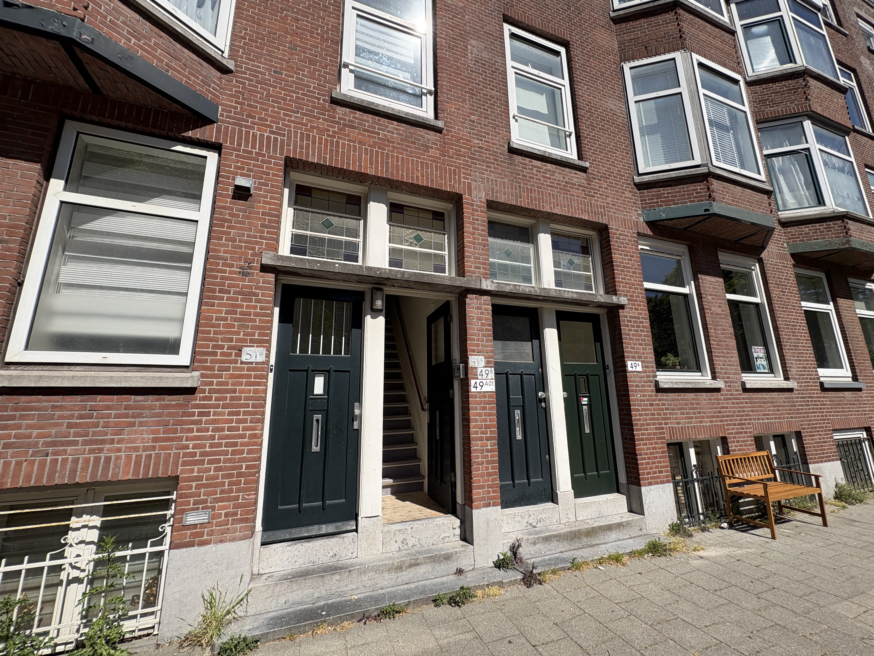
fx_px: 353
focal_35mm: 14
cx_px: 437
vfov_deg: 85.7
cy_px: 328
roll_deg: +1.6
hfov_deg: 102.1
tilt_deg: +11.9
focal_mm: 2.22
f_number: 2.2
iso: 50
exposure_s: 1/1567
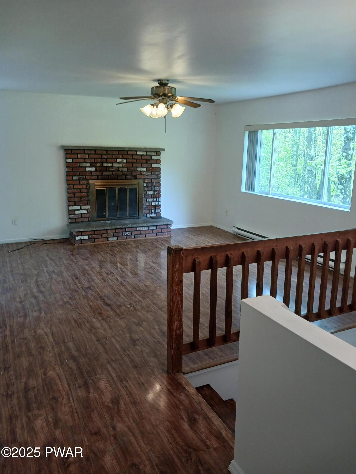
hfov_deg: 51.4
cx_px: 178
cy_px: 237
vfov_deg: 65.3
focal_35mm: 27
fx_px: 370
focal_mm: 4
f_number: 1.8
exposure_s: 1/60
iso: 160
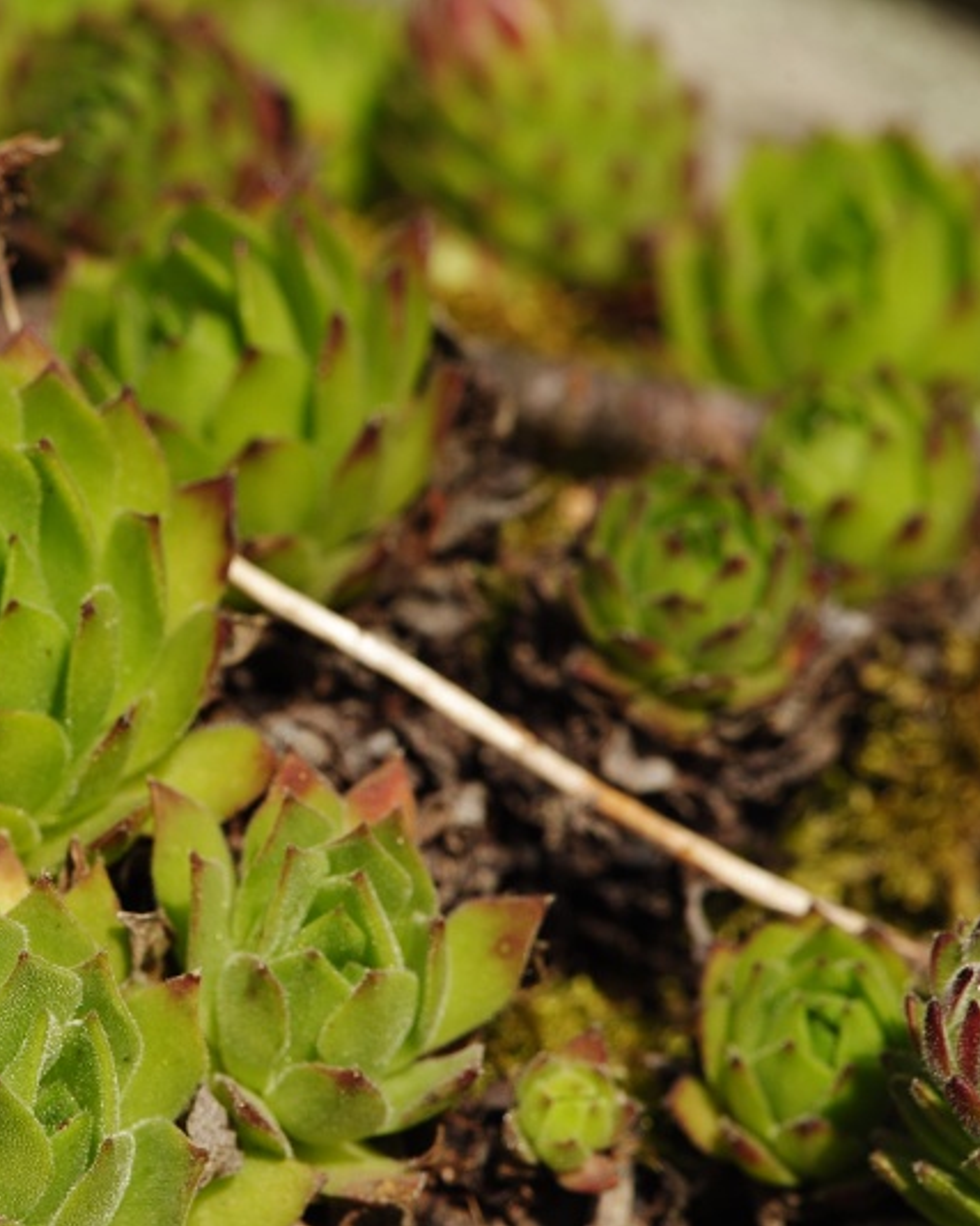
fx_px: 6517
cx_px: 115
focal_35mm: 180
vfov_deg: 10.7
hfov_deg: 8.6
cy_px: 613
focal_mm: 85
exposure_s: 1/125
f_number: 11
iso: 100
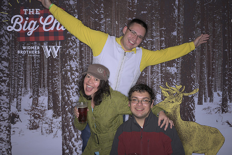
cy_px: 78
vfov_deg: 37.9
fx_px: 226
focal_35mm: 35
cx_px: 116
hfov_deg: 54.4
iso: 64
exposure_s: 1/250
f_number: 11
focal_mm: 35
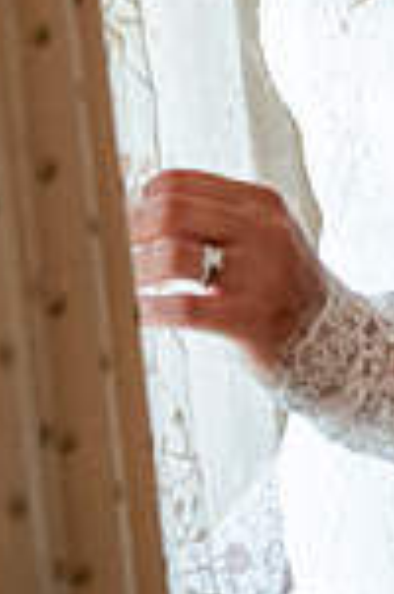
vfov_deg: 7.9
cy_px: -240
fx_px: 4238
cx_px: 469
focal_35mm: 257
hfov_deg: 5.3
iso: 1000
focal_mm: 86
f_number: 3.5
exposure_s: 1/400
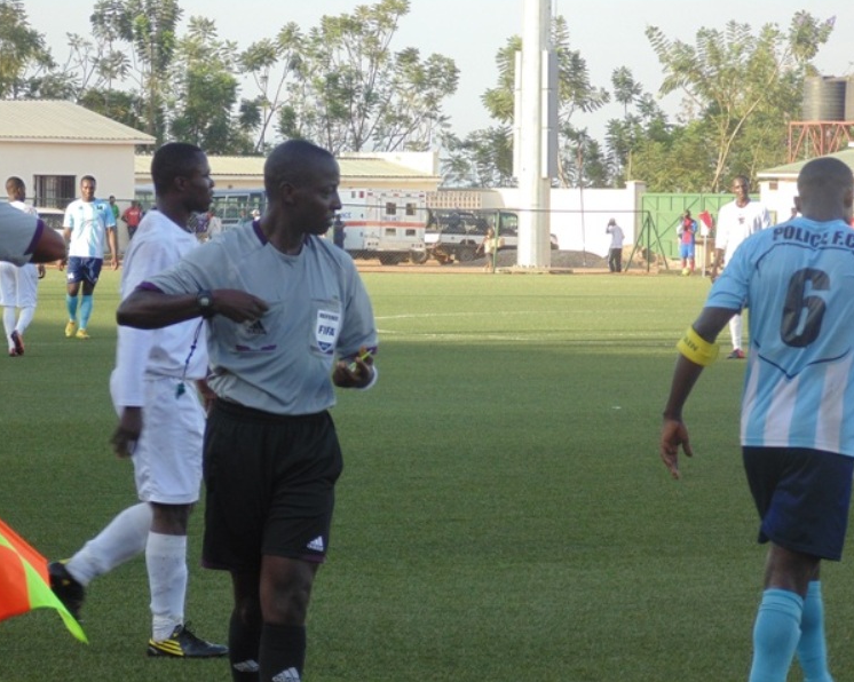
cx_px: 436
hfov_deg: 9.7
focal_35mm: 199
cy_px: 340
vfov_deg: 7.8
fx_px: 5027
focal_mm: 34.2
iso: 100
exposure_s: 1/125
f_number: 5.4
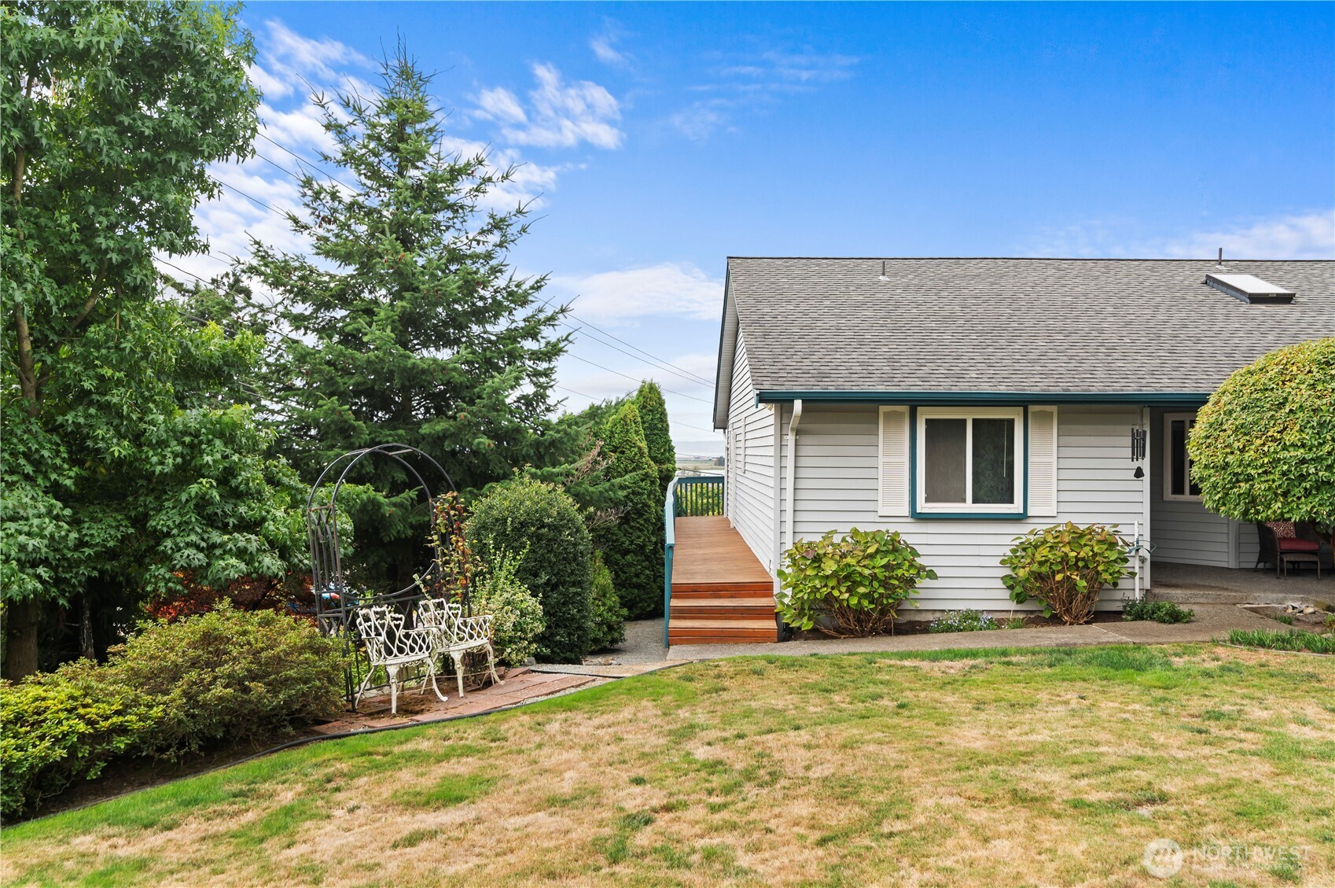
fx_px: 1037
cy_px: 444
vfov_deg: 46.3
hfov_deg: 65.5
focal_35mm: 28
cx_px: 668
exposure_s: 1/250
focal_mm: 28
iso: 200
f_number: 8
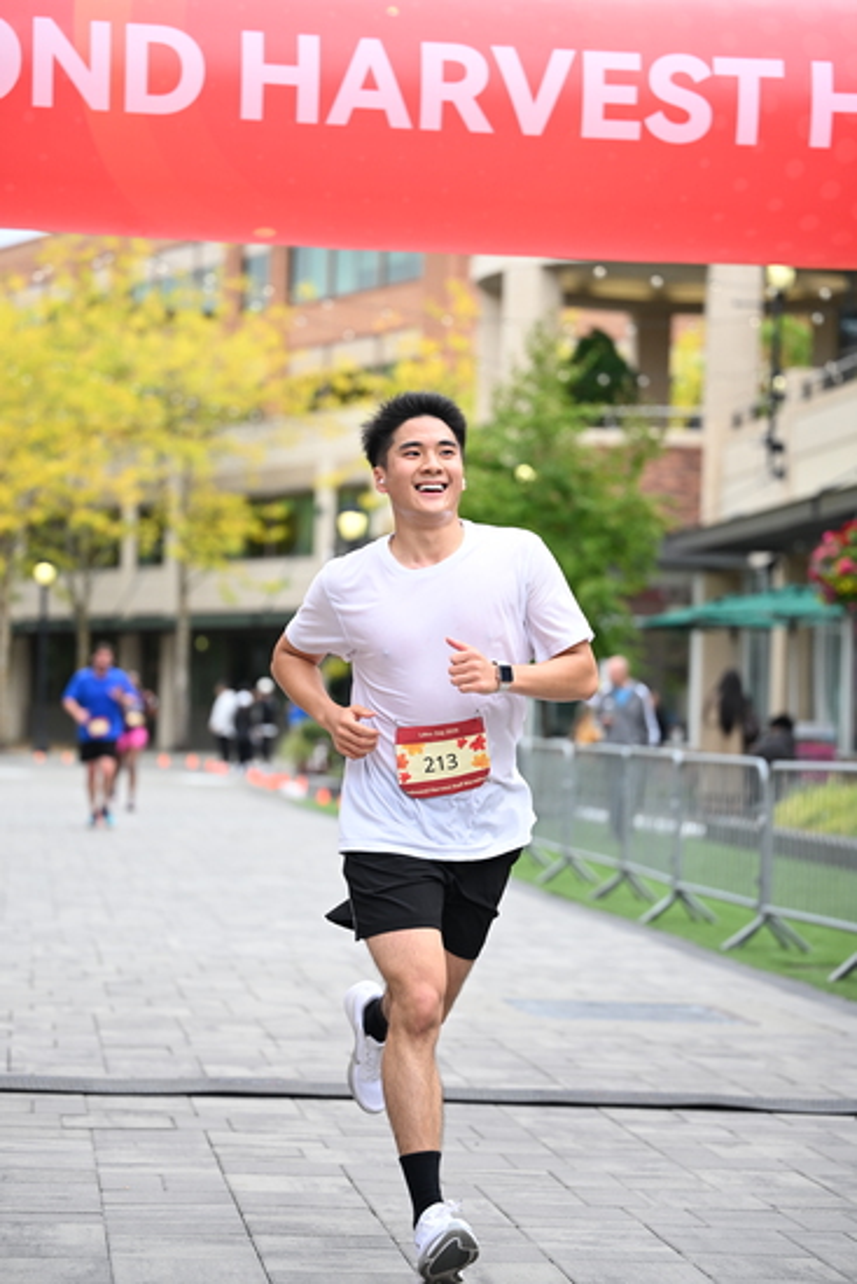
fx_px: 3176
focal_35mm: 89
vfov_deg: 22.9
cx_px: 428
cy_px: 642
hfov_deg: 15.4
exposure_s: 1/2000
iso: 640
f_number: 2.8
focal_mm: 89
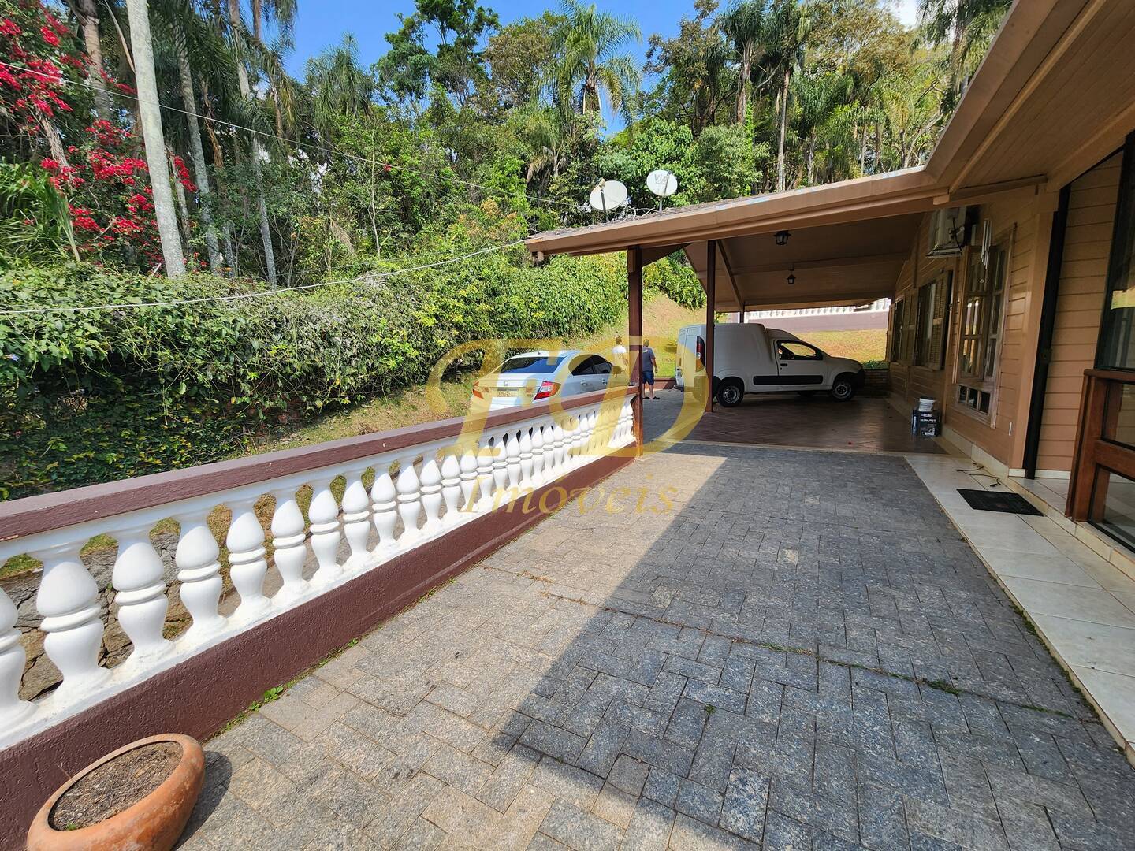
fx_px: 426
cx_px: 568
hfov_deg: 106.2
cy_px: 426
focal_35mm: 13
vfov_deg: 89.9
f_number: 2.2
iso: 50
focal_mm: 2.2
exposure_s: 1/748
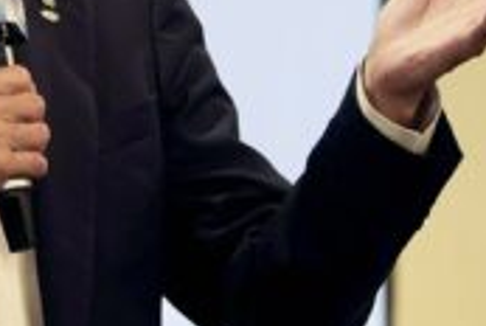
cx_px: -126
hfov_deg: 1.5
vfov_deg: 1.0
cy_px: -91
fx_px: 17959
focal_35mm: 1328
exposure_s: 1/120
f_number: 2
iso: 100
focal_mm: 150
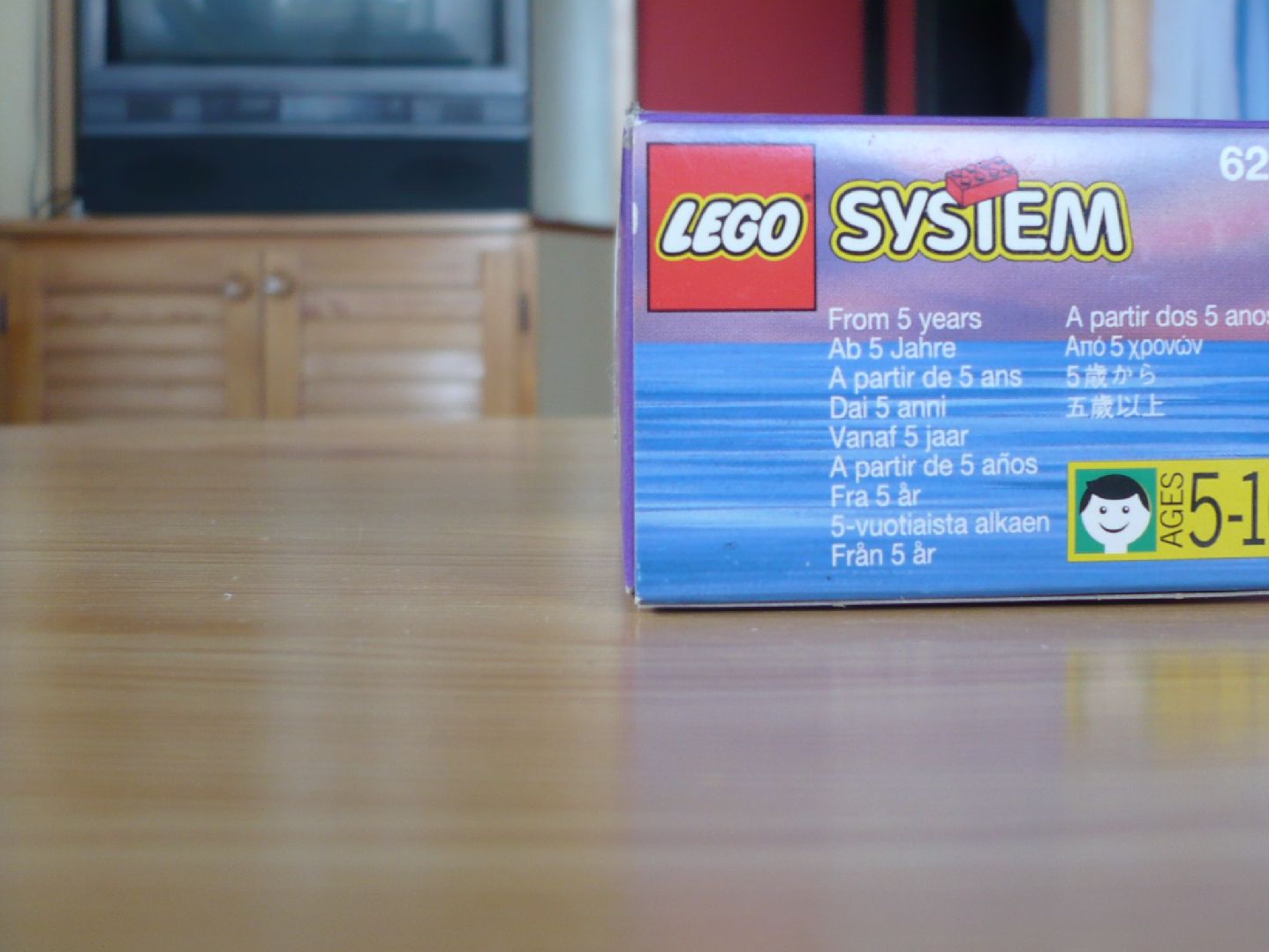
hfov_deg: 39.5
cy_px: 354
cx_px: 763
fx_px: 1760
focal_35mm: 48
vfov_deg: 30.1
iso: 100
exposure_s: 1/25
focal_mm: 5.8
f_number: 2.8
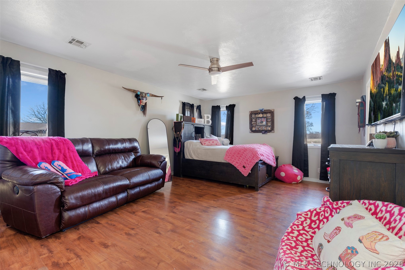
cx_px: 202
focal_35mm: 16
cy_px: 135
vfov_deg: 73.7
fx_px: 180
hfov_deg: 96.7
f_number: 8
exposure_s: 4
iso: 100
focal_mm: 16
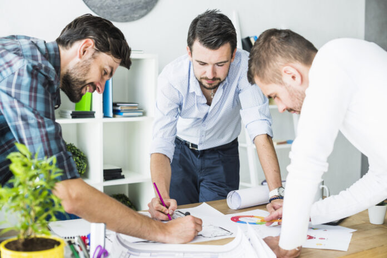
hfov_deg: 39.6
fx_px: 538
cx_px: 194
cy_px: 129
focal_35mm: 50
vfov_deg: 27.0
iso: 250
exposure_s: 1/125
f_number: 3.5
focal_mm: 50
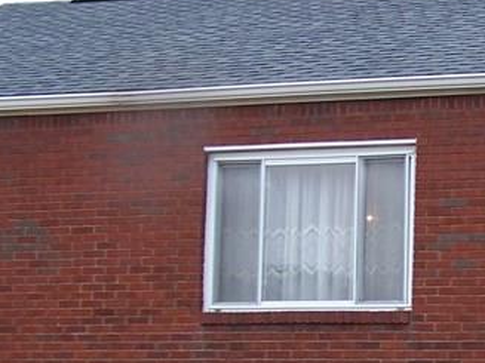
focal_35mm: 119
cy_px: 404
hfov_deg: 15.9
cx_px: 581
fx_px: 1667
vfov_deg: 12.2
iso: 80
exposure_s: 1/80
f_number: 2.8
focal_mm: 6.3
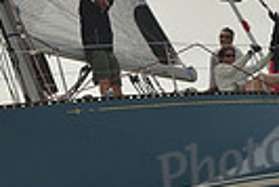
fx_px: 2917
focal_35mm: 376
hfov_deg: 5.5
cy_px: 62
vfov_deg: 3.7
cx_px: 50
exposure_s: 1/1000
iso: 320
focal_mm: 86
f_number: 6.3
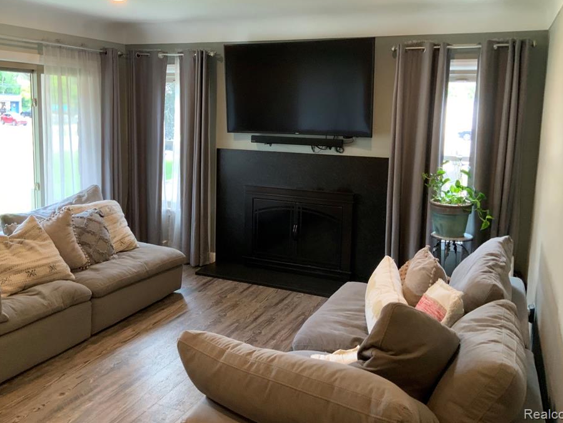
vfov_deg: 42.9
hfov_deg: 55.3
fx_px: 537
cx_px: 267
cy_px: 184
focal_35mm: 33
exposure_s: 1/60
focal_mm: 3
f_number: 1.8
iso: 160
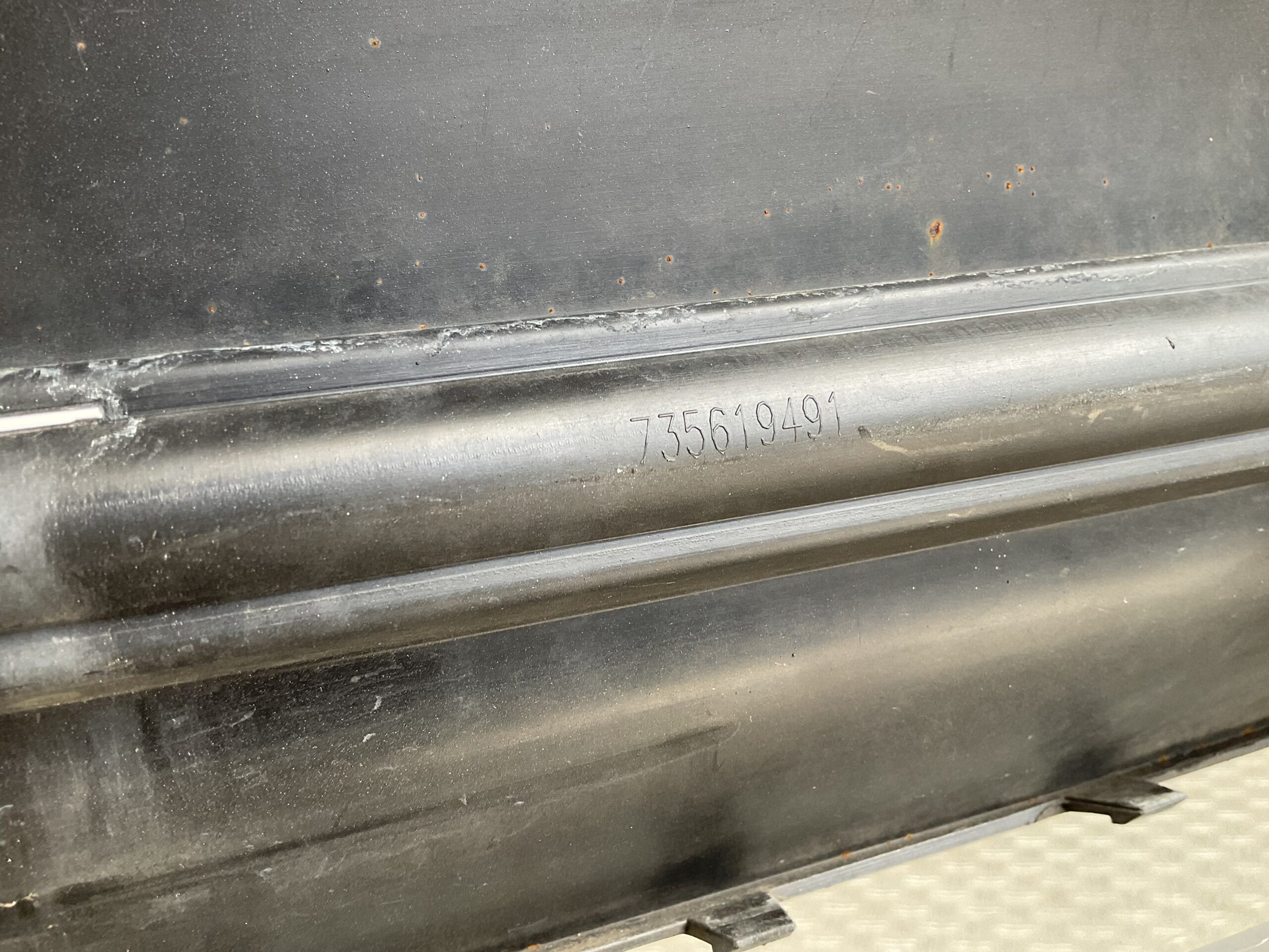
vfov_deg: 48.2
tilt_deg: -1.3
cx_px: 634
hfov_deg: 61.7
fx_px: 1063
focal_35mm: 29
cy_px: 476
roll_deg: +7.3
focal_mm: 3
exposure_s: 1/120
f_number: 1.8
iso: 64
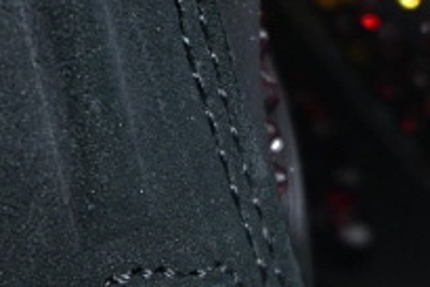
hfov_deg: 7.0
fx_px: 3490
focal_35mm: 292
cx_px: 92
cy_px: 290
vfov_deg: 4.7
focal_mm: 50
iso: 1100
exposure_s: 1/125
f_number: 6.3
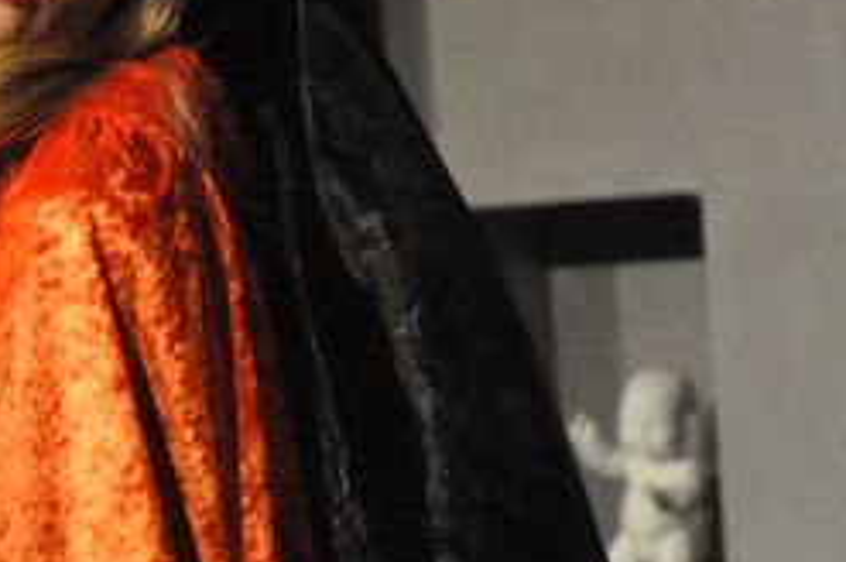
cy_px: 146
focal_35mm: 510
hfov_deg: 4.0
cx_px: -346
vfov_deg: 2.7
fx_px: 11960
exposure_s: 1/80
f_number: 5.6
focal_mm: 105
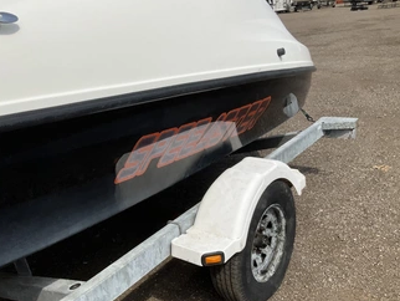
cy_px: 155
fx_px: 416
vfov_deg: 39.7
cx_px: 161
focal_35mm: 36
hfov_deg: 51.0
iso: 25
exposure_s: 1/4065
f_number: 1.8
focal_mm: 3
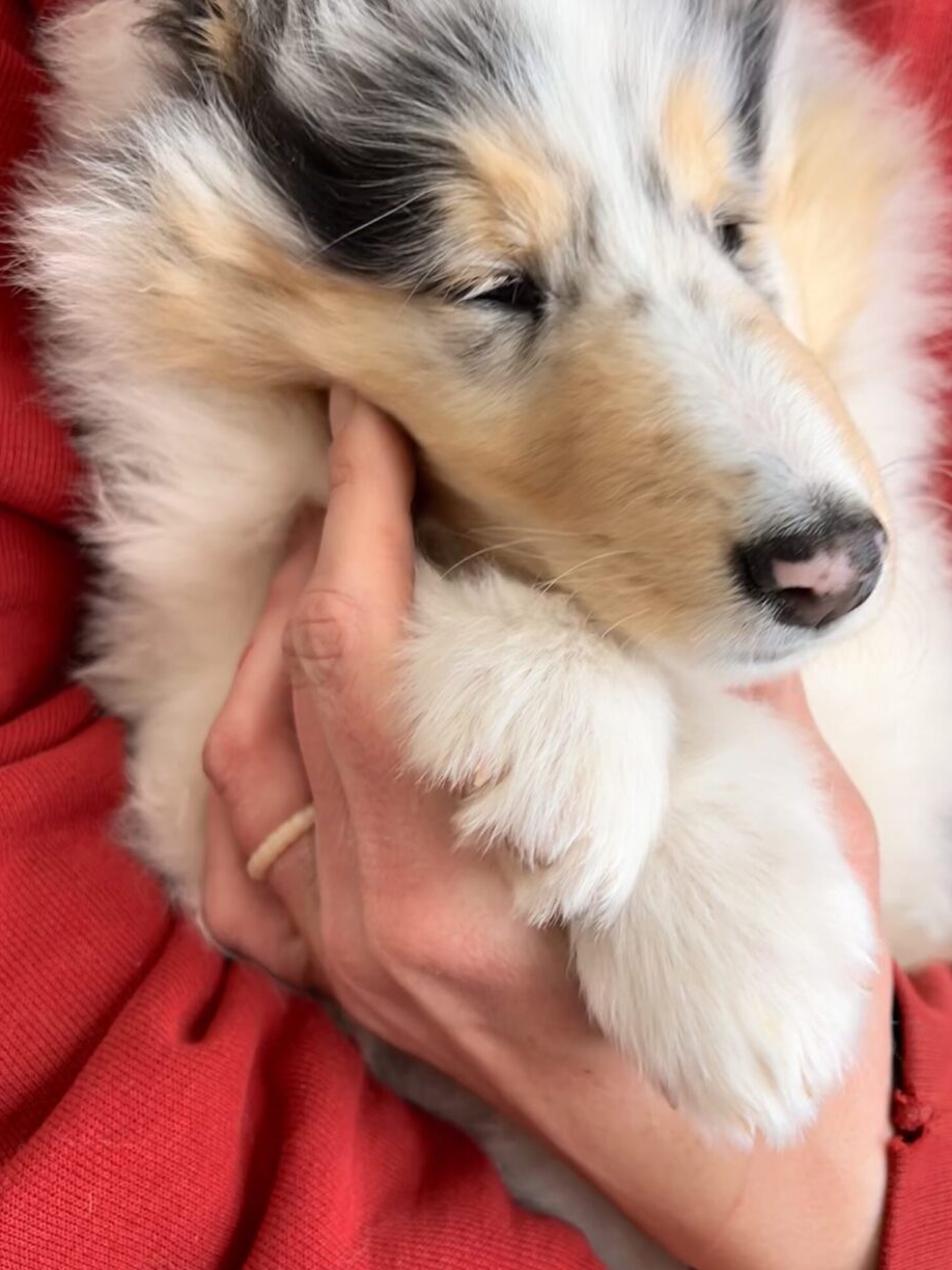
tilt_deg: -14.4
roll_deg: +2.5
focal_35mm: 34
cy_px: 573
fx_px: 1247
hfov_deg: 41.6
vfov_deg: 53.9
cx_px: 578
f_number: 1.5
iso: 40
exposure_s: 1/121
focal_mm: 5.7
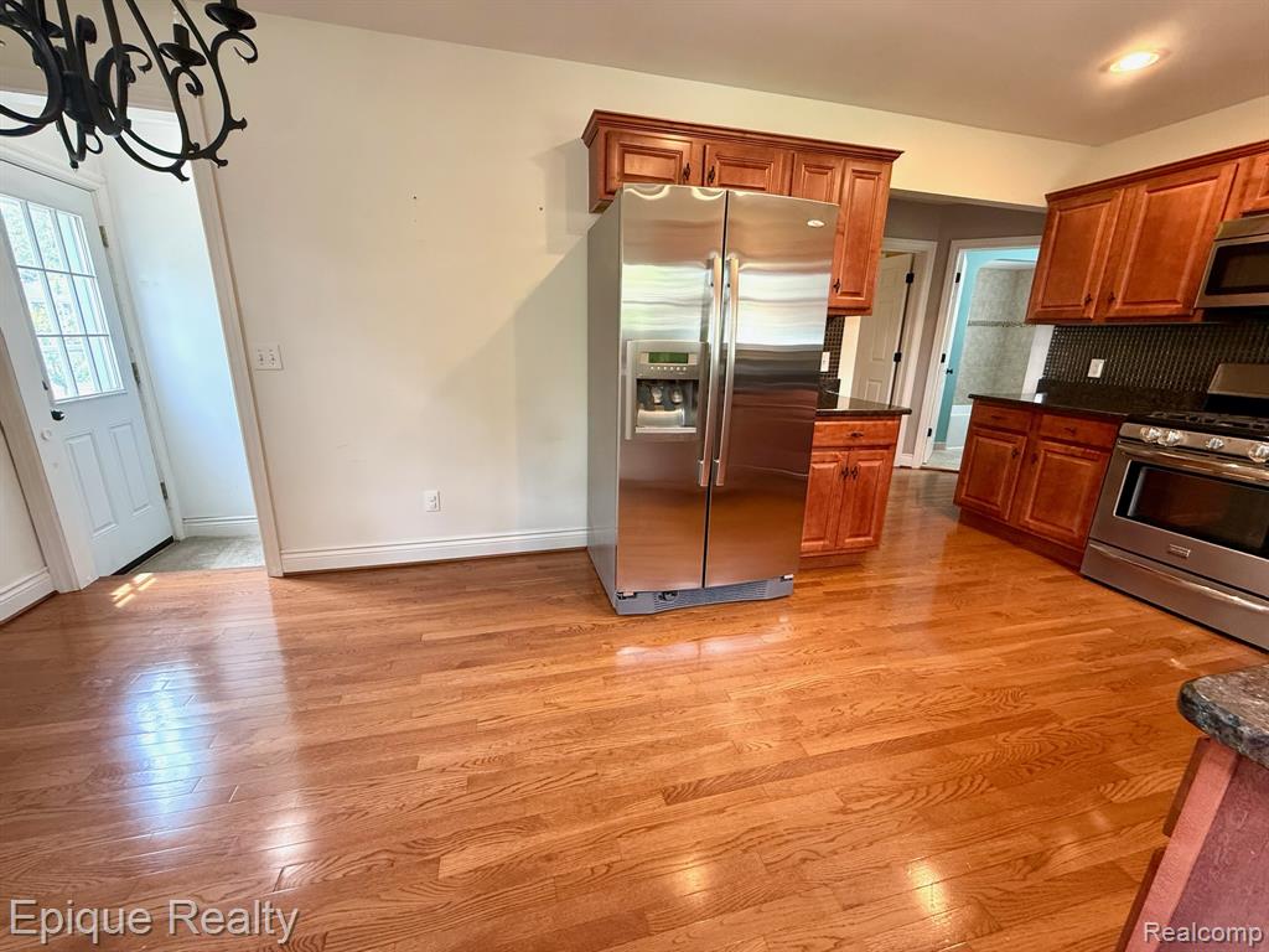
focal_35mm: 14
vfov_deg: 85.7
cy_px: 476
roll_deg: -1.5
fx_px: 513
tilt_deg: -15.6
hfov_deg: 102.1
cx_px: 634
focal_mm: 2.22
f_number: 2.2
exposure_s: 1/60
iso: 250
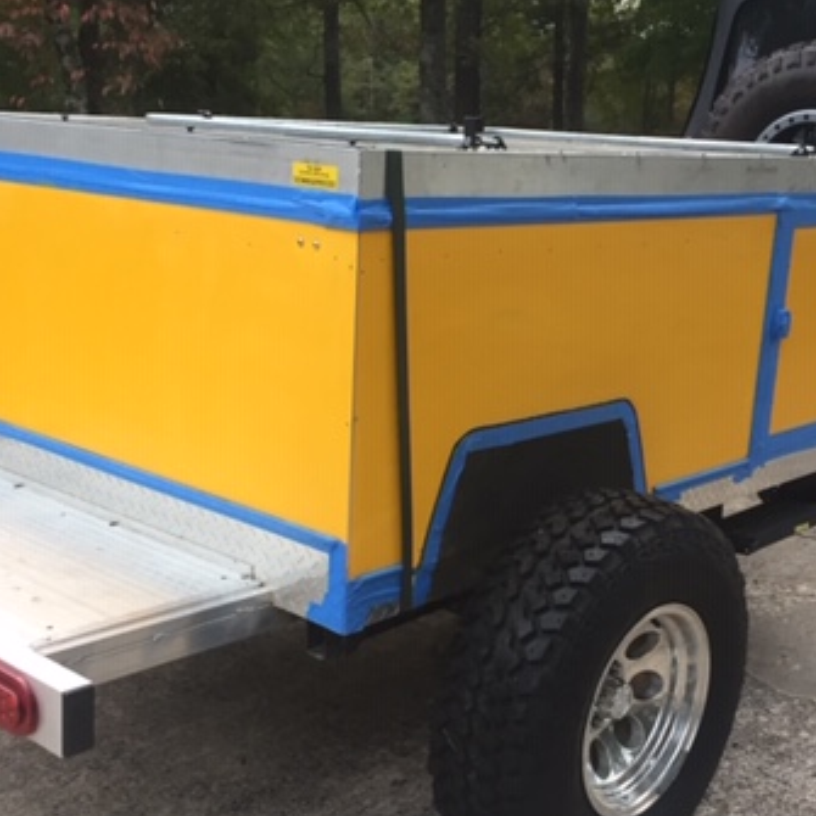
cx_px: 426
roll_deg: +0.3
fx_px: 1307
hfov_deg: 34.7
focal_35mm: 49
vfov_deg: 34.6
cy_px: 463
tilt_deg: -16.2
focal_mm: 4.15
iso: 32
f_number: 2.2
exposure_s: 1/30
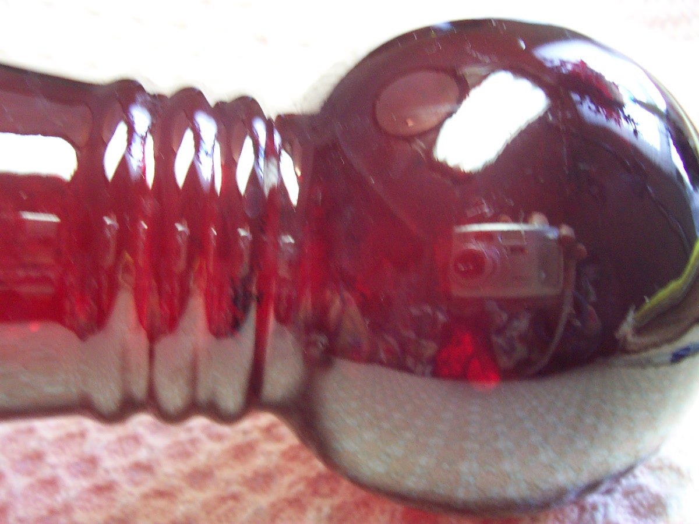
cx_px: 350
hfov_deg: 50.1
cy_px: 262
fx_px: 747
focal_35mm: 37
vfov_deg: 38.7
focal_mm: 5.6
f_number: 2.8
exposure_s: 1/15
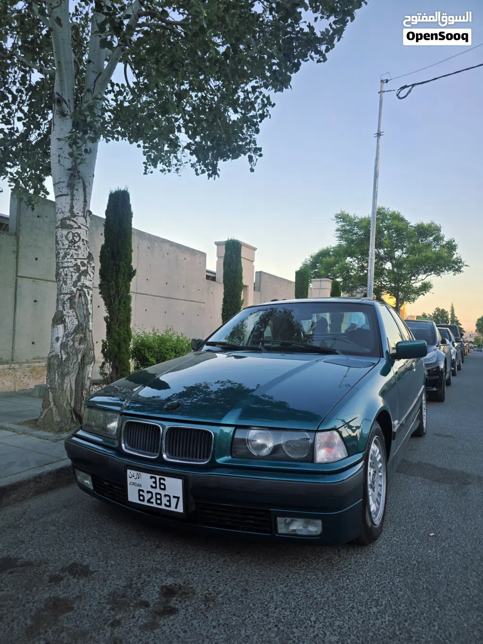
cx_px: 242
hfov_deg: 58.9
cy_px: 322
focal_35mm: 23
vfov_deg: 73.9
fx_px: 428
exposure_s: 1/182
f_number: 1.7
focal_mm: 6.3
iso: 32
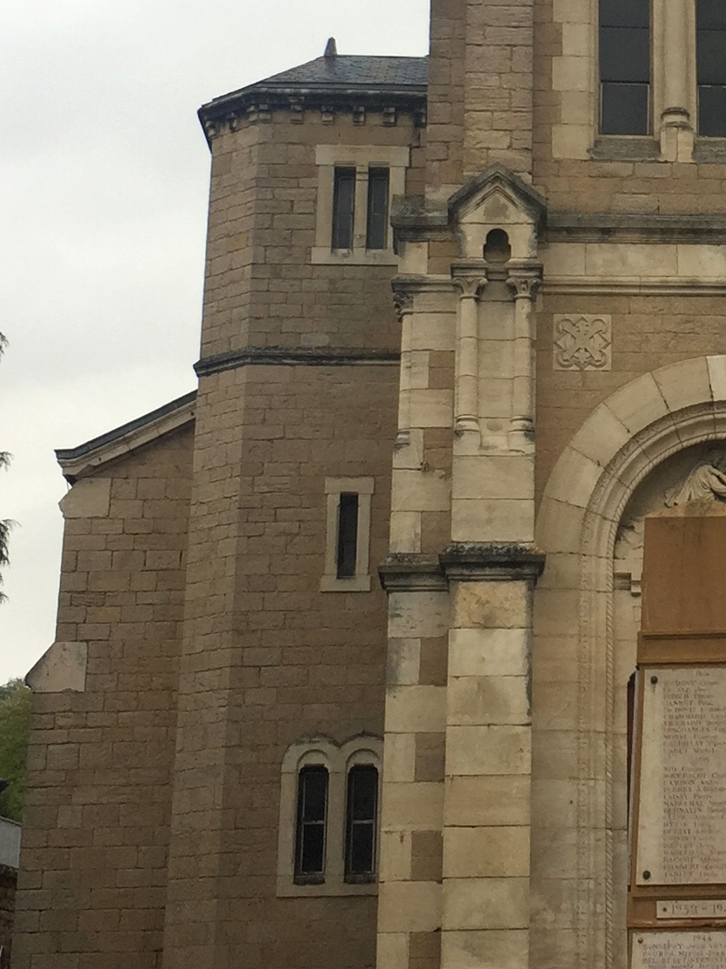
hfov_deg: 17.0
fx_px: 2378
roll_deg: +0.8
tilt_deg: +19.2
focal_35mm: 85
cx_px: 728
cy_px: 160
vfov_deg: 22.6
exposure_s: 1/120
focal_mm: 4.15
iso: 32
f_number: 2.2
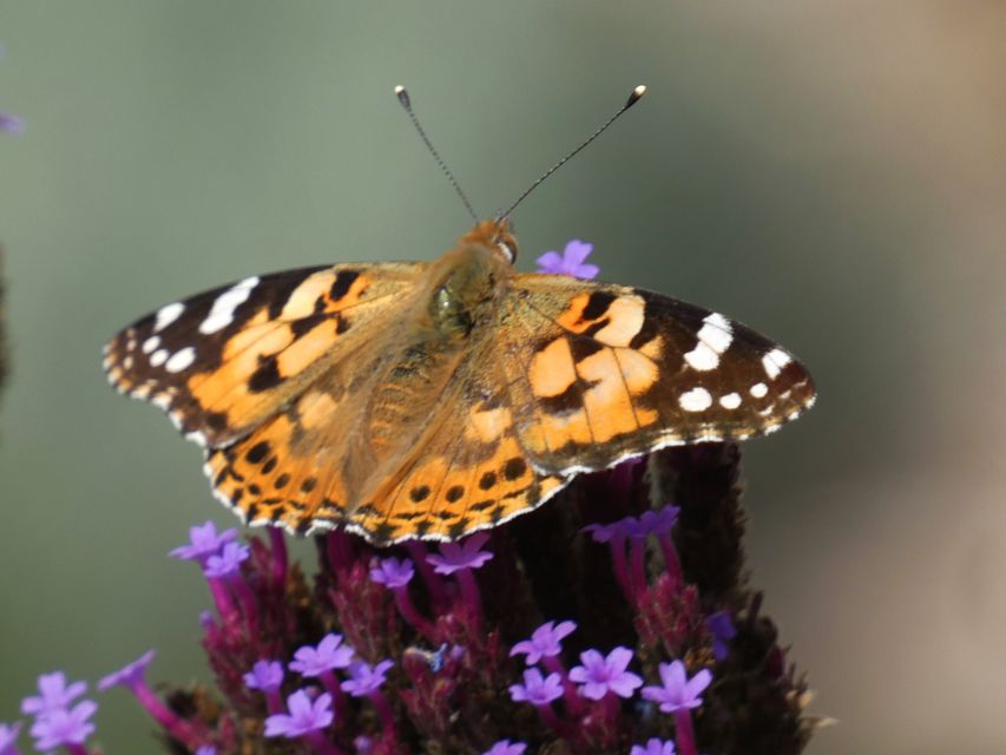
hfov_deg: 2.5
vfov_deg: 1.9
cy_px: 378
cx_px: 503
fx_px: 22613
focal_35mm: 778
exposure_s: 1/125
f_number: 5.6
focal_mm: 139.4
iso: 80
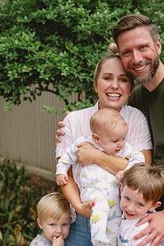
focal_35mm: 68
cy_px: 185
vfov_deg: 29.2
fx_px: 464
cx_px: 119
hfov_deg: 19.9
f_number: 2.8
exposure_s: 1/250
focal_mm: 45
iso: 320
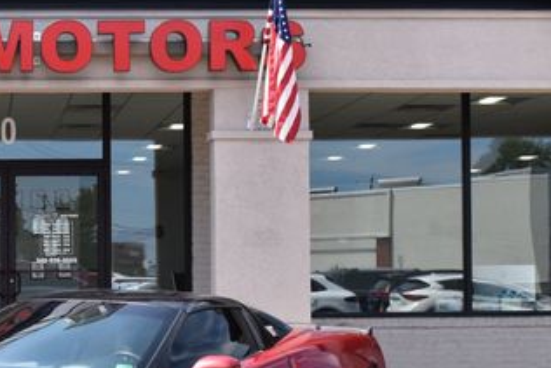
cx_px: 21
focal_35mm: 91
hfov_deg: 21.7
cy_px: 265
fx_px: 1393
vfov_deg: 15.0
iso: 400
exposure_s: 1/320
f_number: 11
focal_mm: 30
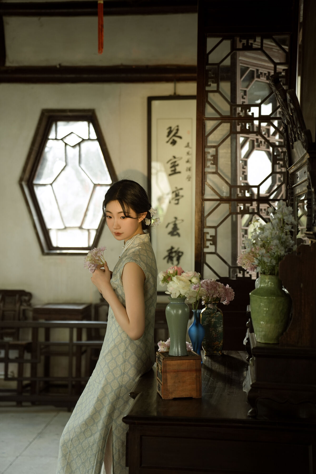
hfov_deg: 25.1
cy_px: 237
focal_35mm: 54
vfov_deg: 36.9
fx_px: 711
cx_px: 158
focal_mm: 54
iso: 500
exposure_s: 1/160
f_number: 2.8
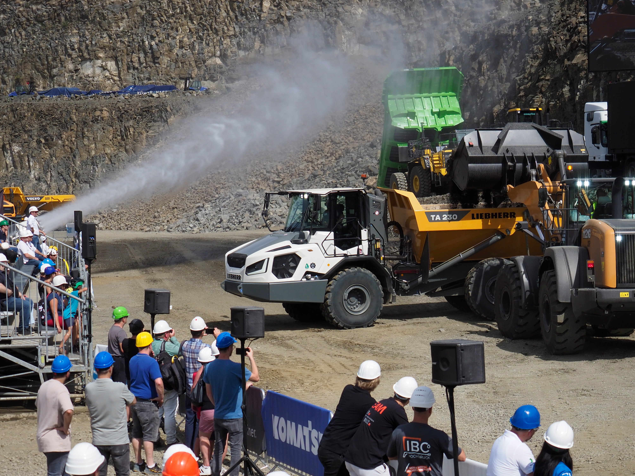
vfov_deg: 17.8
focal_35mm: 83
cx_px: 315
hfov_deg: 23.6
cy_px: 256
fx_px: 1523
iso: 200
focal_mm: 32
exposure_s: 1/5000
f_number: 2.8
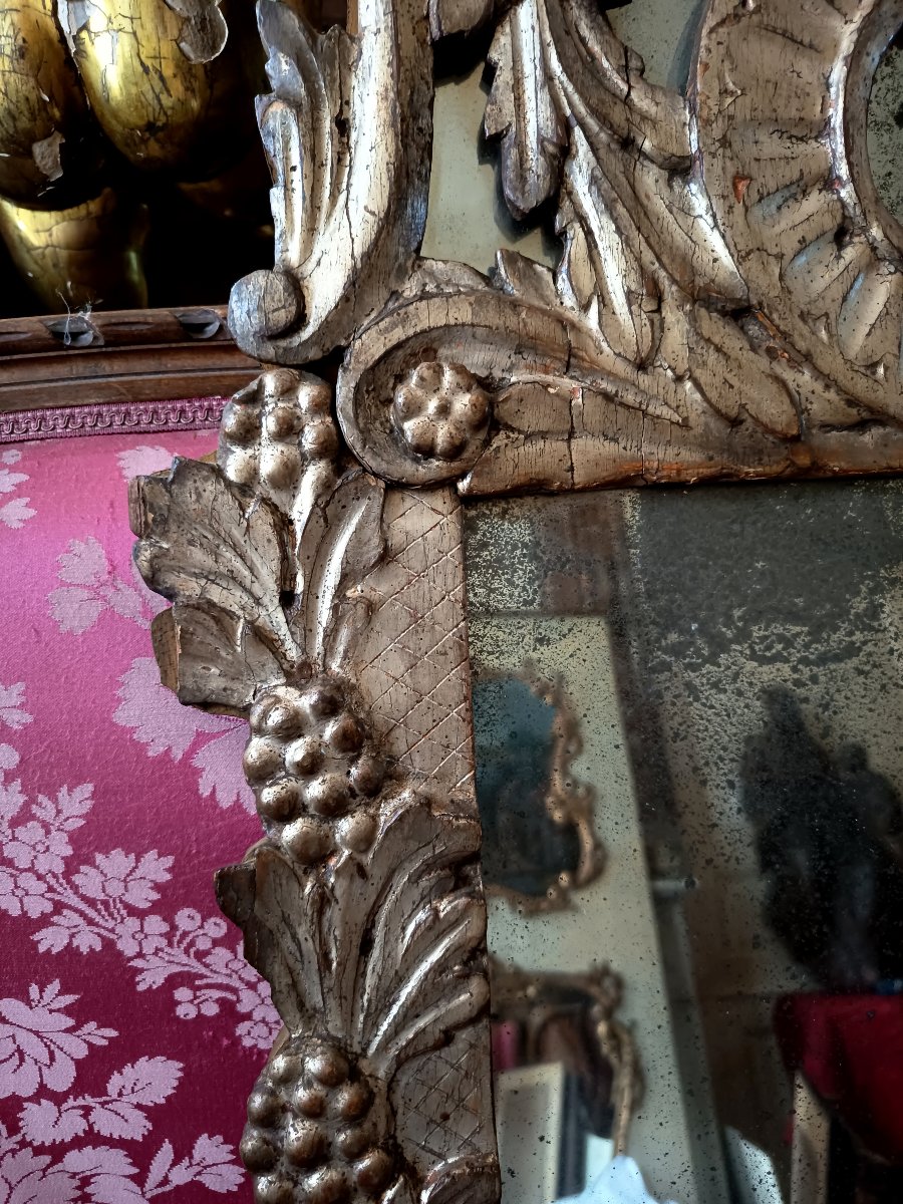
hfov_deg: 56.8
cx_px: 452
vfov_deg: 71.6
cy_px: 602
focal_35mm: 24
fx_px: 835
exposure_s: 1/20
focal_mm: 5.24
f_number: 1.7
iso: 1565
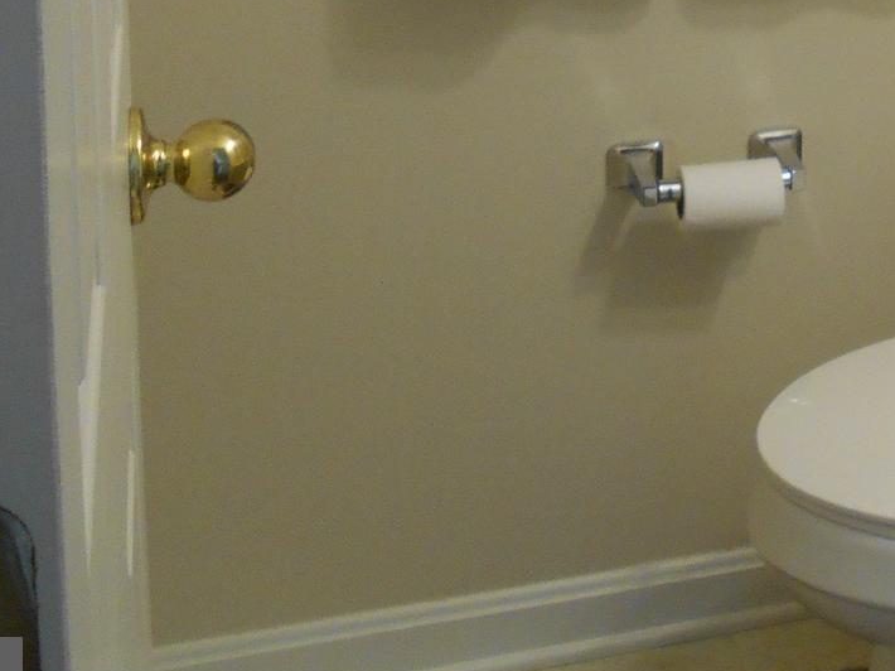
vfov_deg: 18.2
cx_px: 998
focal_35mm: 75
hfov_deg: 24.2
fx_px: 1938
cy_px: -228
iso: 250
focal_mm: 4.6
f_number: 3.2
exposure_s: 1/30
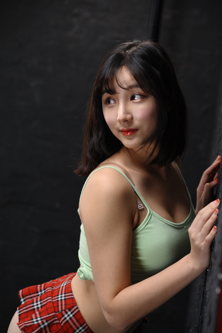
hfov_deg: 9.1
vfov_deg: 13.6
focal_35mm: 151
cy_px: 177
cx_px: 118
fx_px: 1398
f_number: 4.5
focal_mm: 140
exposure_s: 1/160
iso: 800
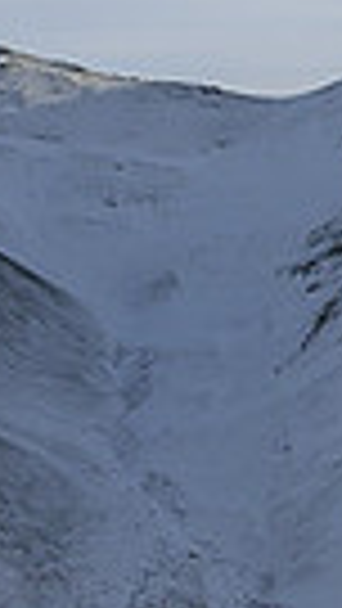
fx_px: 2030
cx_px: 990
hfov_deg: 8.3
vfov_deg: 16.9
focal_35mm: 126
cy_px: 455
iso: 320
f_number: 7.1
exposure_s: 1/2500
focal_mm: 28
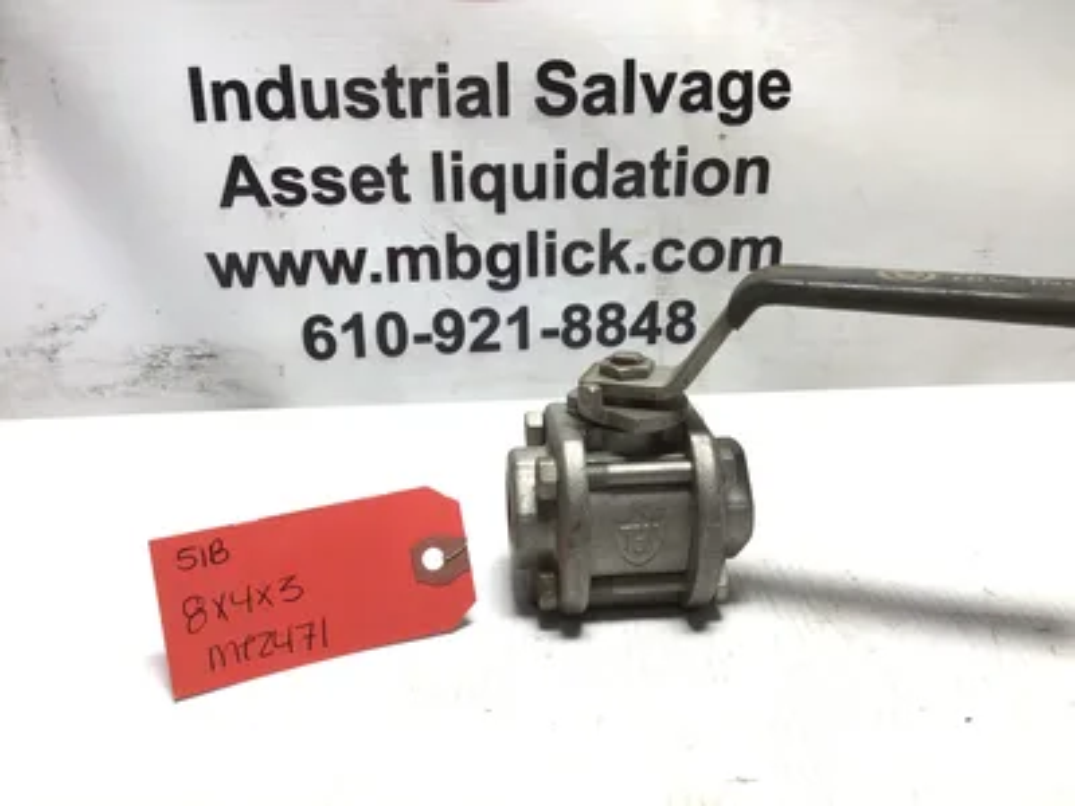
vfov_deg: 45.4
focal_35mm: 31
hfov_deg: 58.4
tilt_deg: -20.8
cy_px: 403
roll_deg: +0.2
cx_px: 538
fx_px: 963
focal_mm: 3.3
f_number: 2.4
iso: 32
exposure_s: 1/120
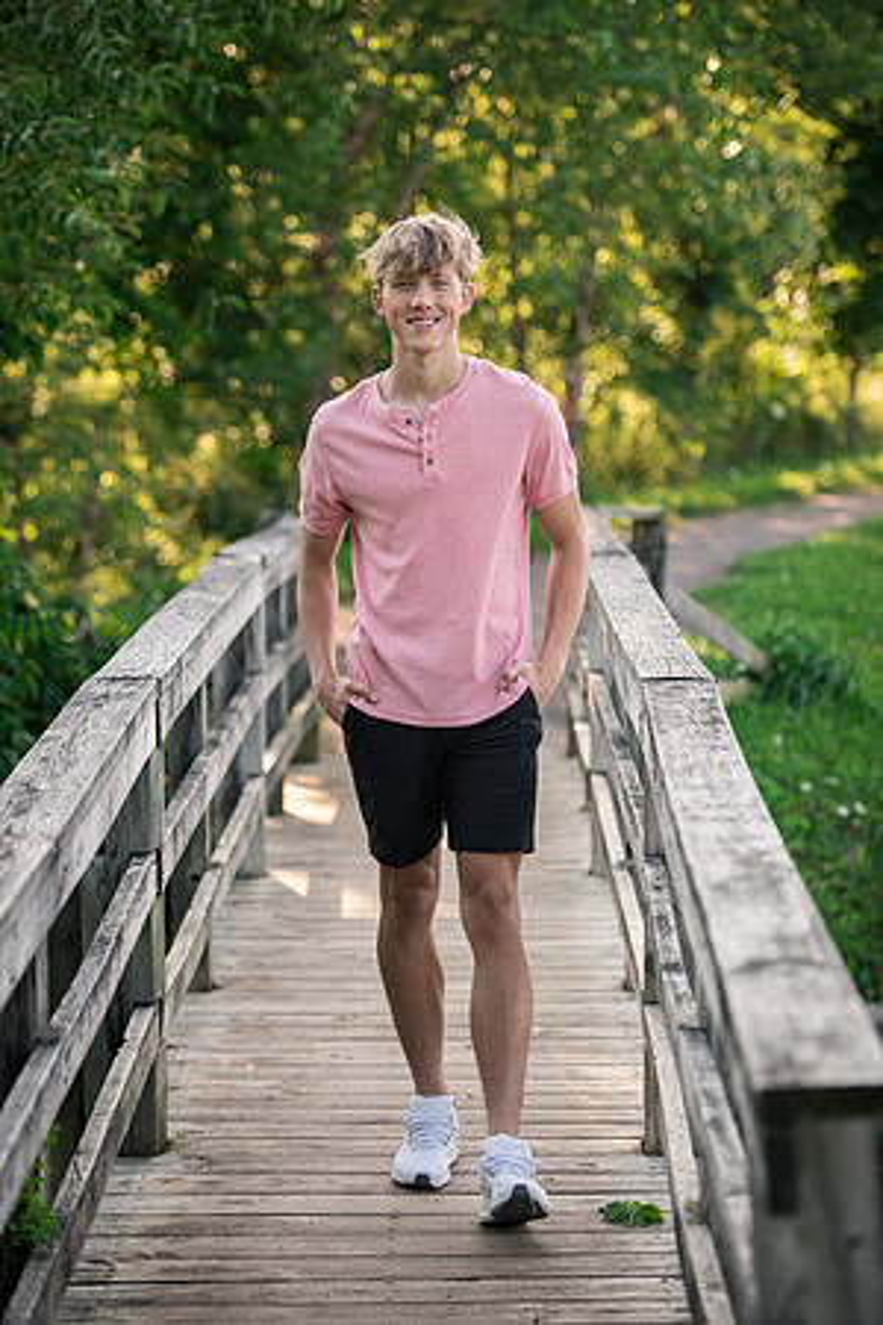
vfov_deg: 18.6
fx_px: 4047
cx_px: 442
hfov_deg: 12.5
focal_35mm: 110
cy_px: 662
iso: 800
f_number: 2.8
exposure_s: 1/2500
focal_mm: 110
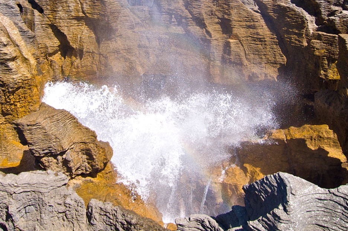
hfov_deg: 55.7
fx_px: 329
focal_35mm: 34
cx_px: 154
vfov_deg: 36.3
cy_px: 21
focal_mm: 11
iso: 400
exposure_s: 1/1600
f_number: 6.3
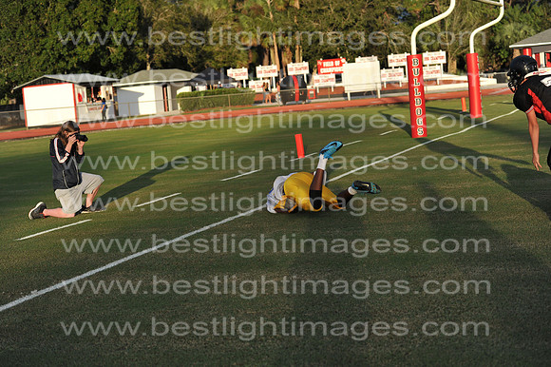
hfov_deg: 28.9
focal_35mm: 70
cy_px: 184
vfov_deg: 19.4
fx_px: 1071
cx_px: 276
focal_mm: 70
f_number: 3.5
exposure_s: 1/4000
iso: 800
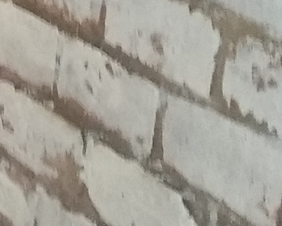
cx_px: -358
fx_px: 1419
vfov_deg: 9.1
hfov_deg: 10.1
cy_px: 105
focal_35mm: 170
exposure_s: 1/14
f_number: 2.2
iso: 1000
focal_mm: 3.82
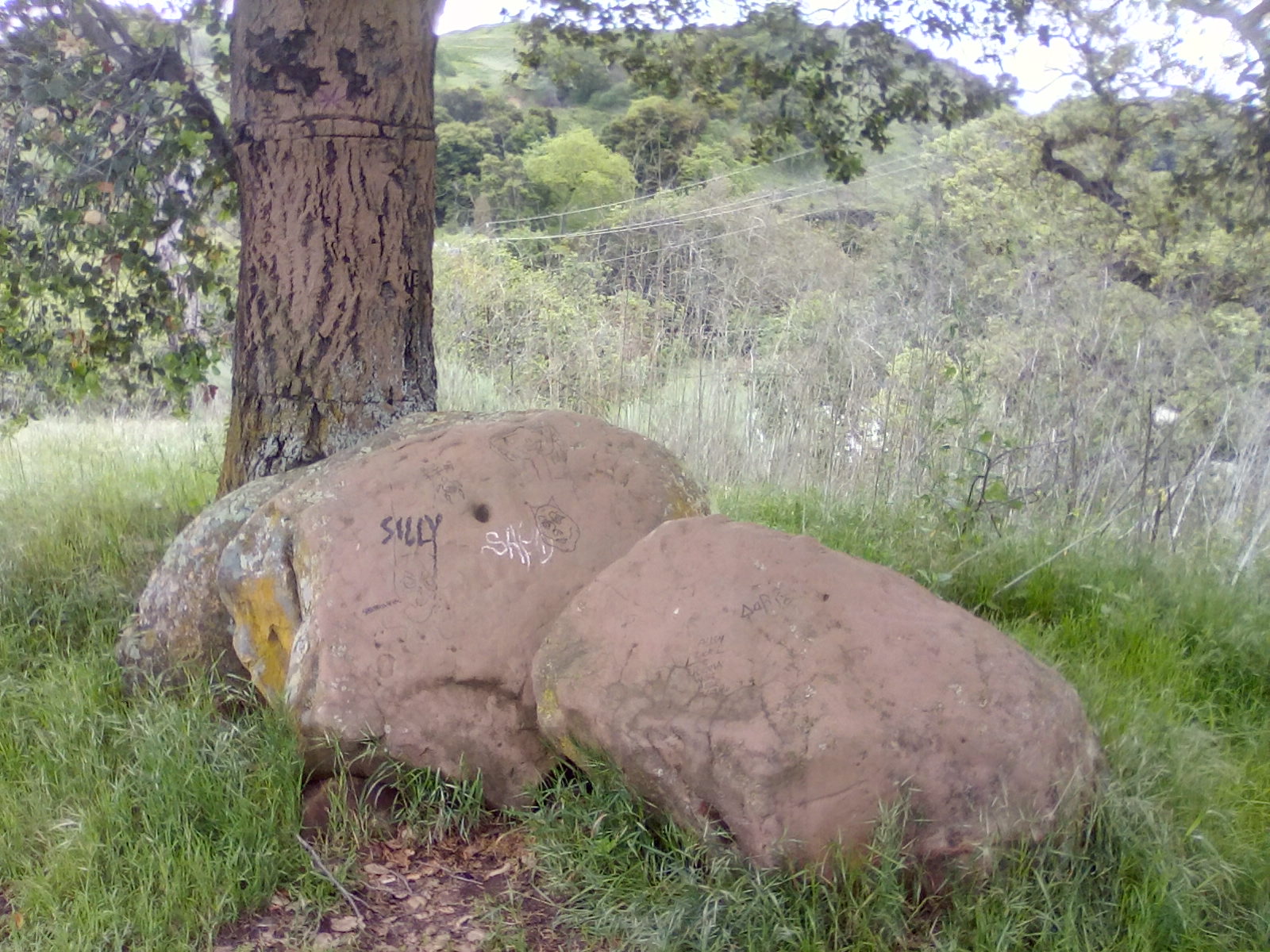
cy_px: 476
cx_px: 635
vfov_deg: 40.7
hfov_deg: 52.6
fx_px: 1284
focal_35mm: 35
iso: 64
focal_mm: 2.9
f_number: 2.8
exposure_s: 1/100
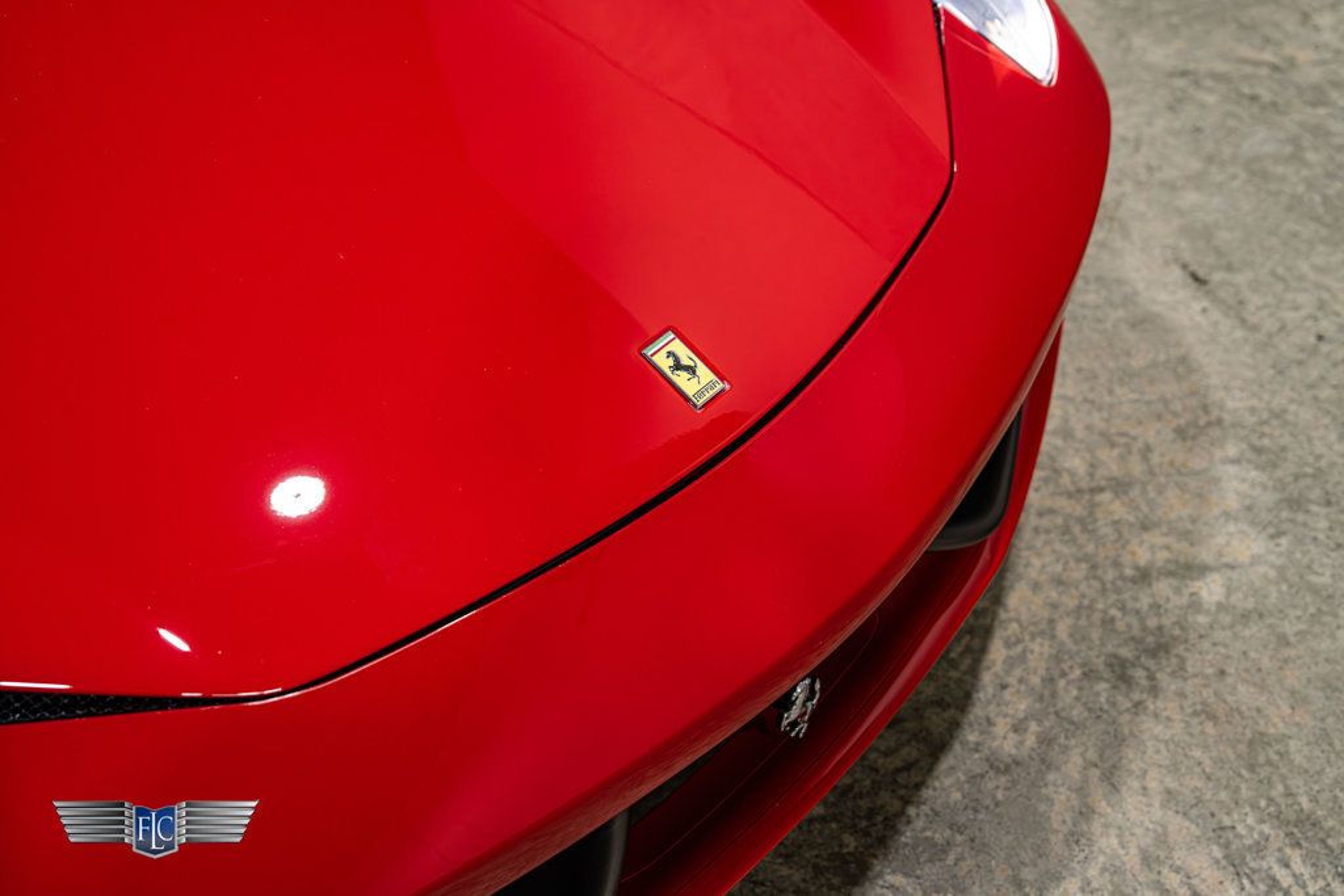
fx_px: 1605
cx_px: 672
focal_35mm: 43
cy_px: 448
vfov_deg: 31.2
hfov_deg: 45.4
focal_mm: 43
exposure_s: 1/80
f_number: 4
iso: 1600
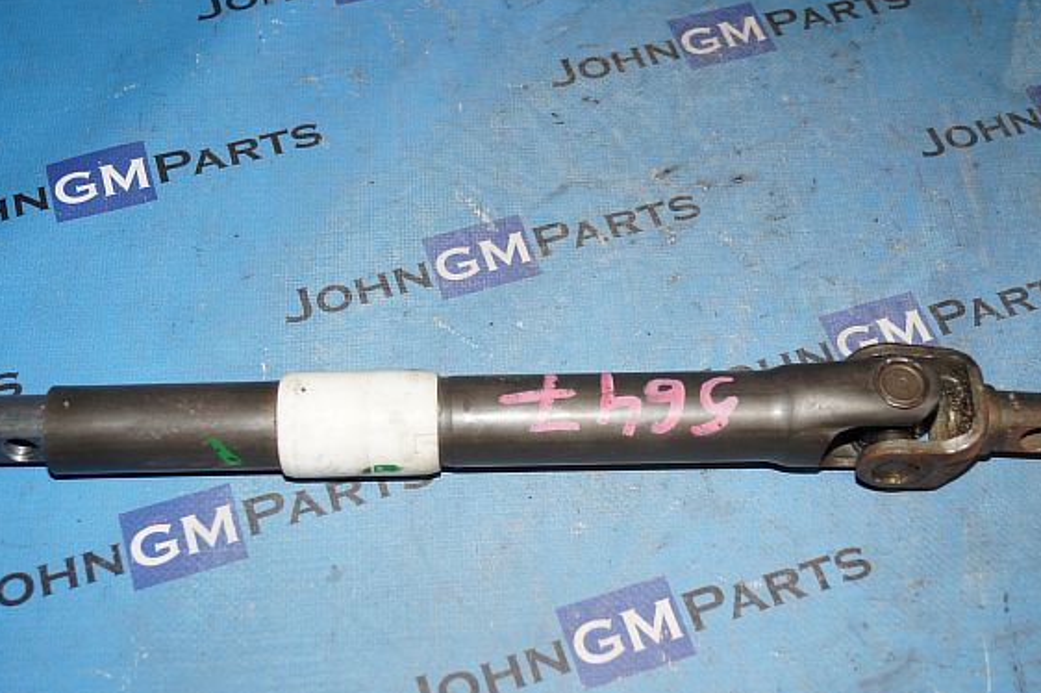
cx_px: 522
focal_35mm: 47
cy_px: 444
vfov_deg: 28.5
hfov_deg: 41.9
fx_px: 1358
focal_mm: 22
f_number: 4
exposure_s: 1/100
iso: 500
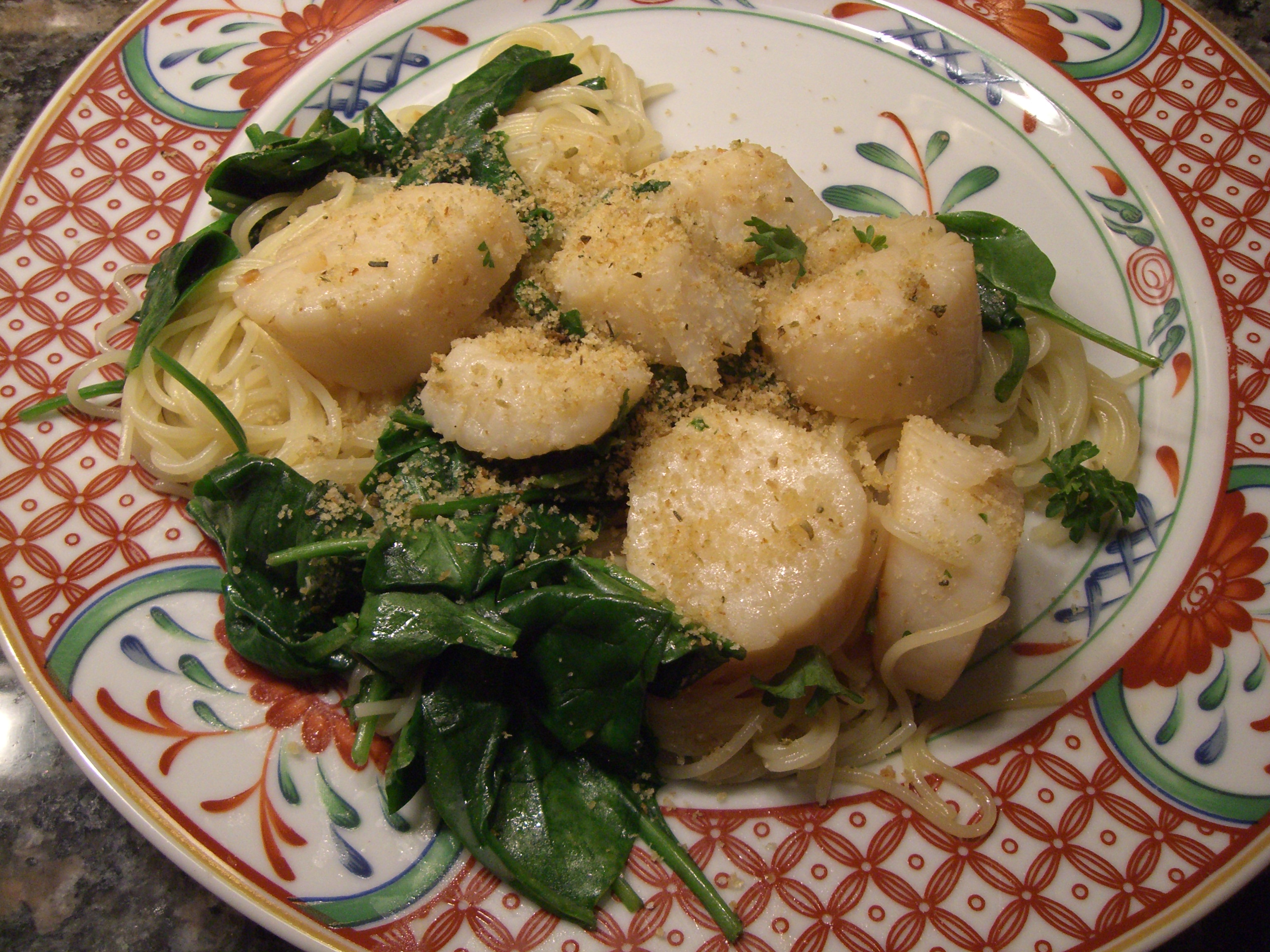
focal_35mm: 38
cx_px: 635
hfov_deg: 49.0
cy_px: 476
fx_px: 1394
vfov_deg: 37.7
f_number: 2.7
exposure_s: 1/80
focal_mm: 6.2
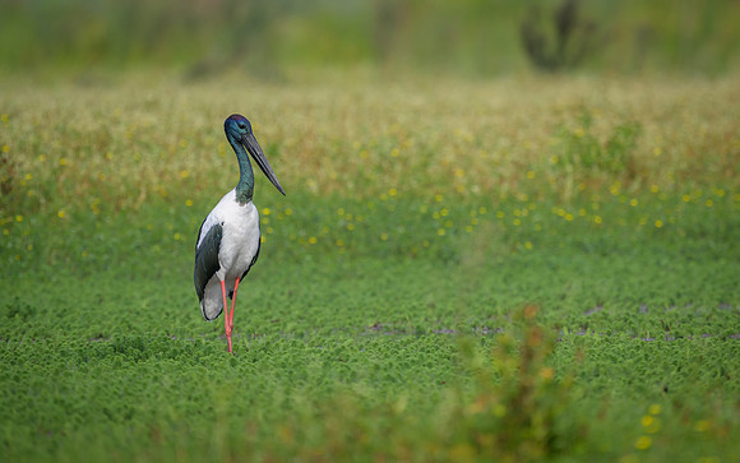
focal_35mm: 1028
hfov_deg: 2.0
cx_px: 445
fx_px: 20740
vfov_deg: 1.3
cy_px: 163
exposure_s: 1/640
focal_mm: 800
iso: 280
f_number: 5.6
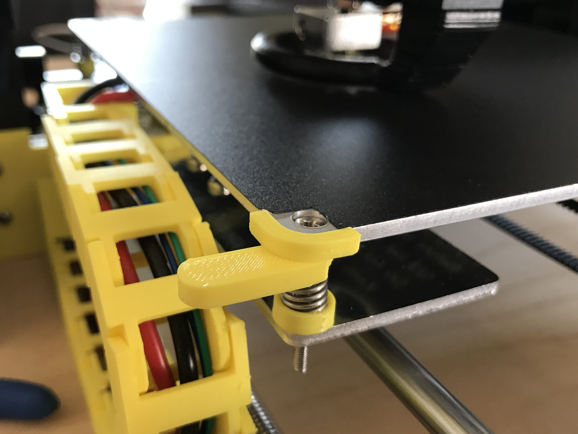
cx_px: 253
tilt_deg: -28.3
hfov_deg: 56.7
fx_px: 534
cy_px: 233
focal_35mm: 32
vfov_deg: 44.1
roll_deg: -1.1
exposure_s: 1/17
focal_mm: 3.99
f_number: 1.8
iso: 40
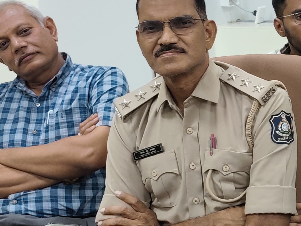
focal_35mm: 100
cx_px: 495
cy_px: 111
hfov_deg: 17.1
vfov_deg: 14.8
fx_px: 869
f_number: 1.6
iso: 160
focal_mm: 5.84
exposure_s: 1/50
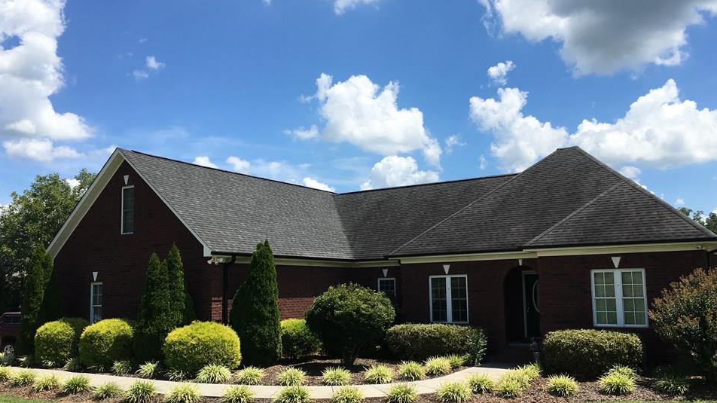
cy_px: 228
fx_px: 646
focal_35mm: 34
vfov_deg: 34.6
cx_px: 377
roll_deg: +0.0
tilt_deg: +6.1
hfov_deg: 58.0
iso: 25
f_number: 2.2
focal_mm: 4.15
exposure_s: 1/1832
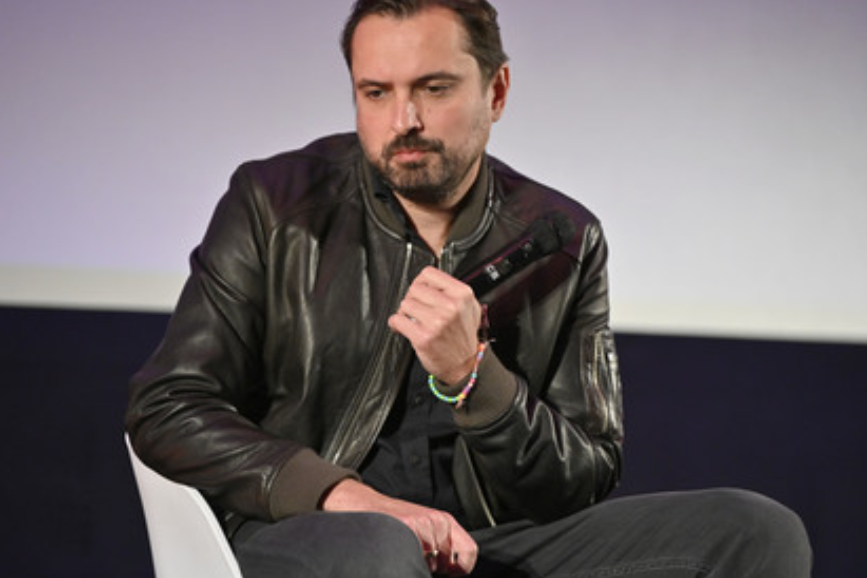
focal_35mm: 159
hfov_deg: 12.9
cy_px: 266
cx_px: 436
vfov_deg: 8.6
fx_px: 3829
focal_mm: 145
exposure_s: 1/400
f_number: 2.8
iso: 3200
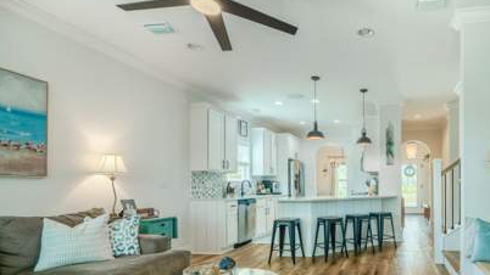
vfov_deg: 55.0
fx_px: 260
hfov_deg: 85.7
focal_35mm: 20
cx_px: 290
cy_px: 178
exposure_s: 1/80
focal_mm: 16
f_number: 6.3
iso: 200
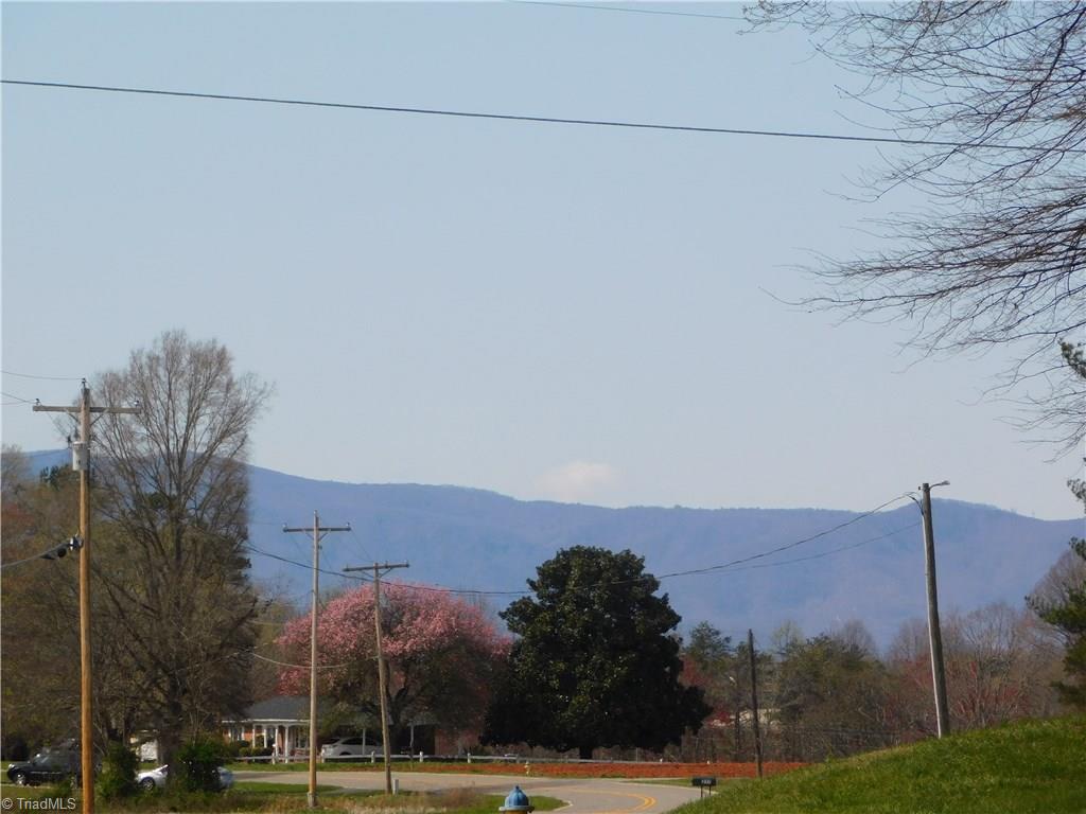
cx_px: 543
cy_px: 407
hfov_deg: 7.4
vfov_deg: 5.6
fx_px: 8345
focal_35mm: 266
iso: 125
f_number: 5.7
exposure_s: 1/640
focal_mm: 47.2
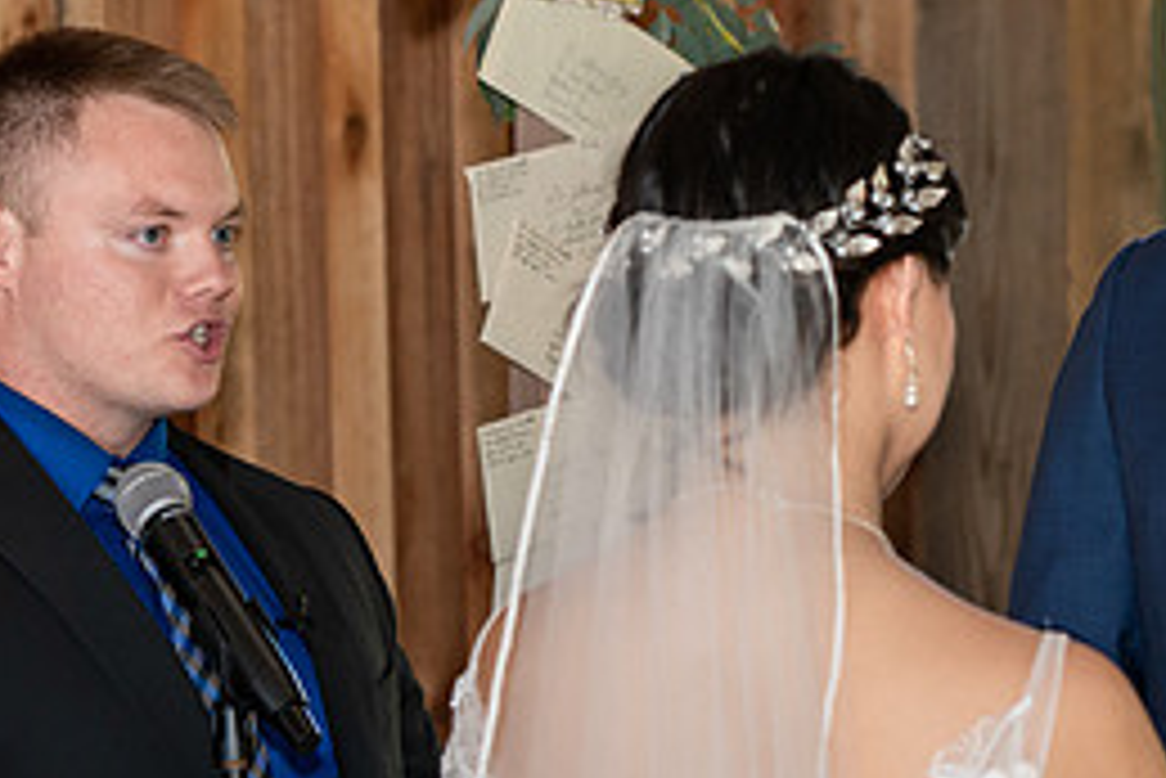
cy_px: 434
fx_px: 5088
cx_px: 1148
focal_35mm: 157
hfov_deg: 12.9
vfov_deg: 8.8
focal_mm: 70
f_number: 4
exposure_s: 1/500
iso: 1250
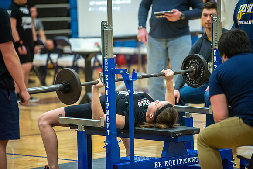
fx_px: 1406
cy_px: 84
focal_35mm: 200
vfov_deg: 6.9
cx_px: 126
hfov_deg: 10.3
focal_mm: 200
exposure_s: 1/640
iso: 6400
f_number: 2.8
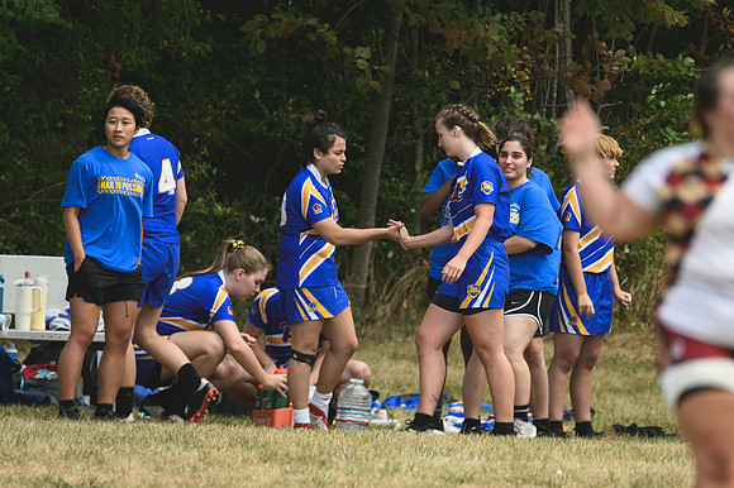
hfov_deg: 2.3
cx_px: 367
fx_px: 18339
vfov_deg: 1.5
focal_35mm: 900
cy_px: 244
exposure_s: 1/1000
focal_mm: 600
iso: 500
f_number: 6.3
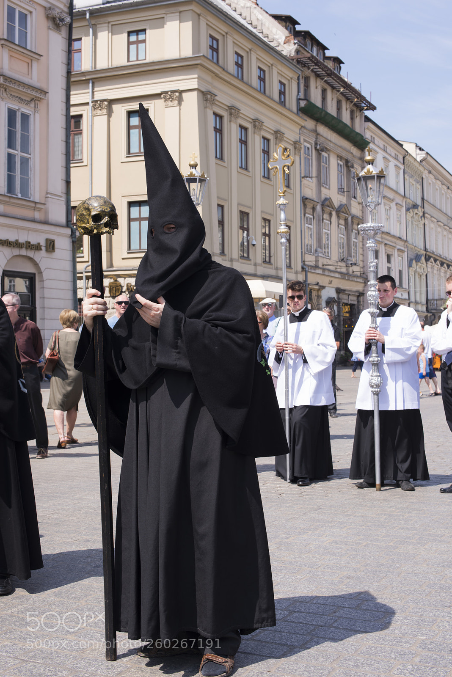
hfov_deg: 27.0
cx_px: 226
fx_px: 941
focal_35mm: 50
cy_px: 338
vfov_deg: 39.6
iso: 100
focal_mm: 50
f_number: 11
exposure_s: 1/100
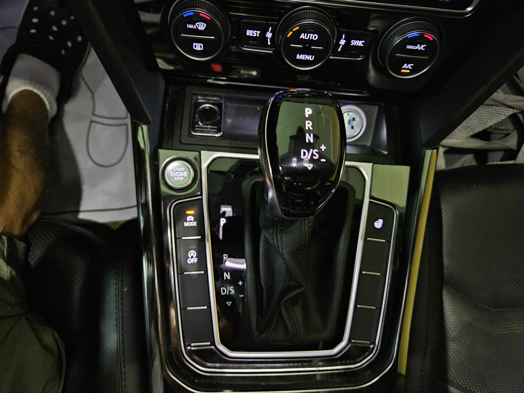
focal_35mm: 23
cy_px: 196
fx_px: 348
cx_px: 262
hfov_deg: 73.9
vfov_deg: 58.9
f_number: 1.8
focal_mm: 5.4
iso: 1600
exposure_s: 1/16.7
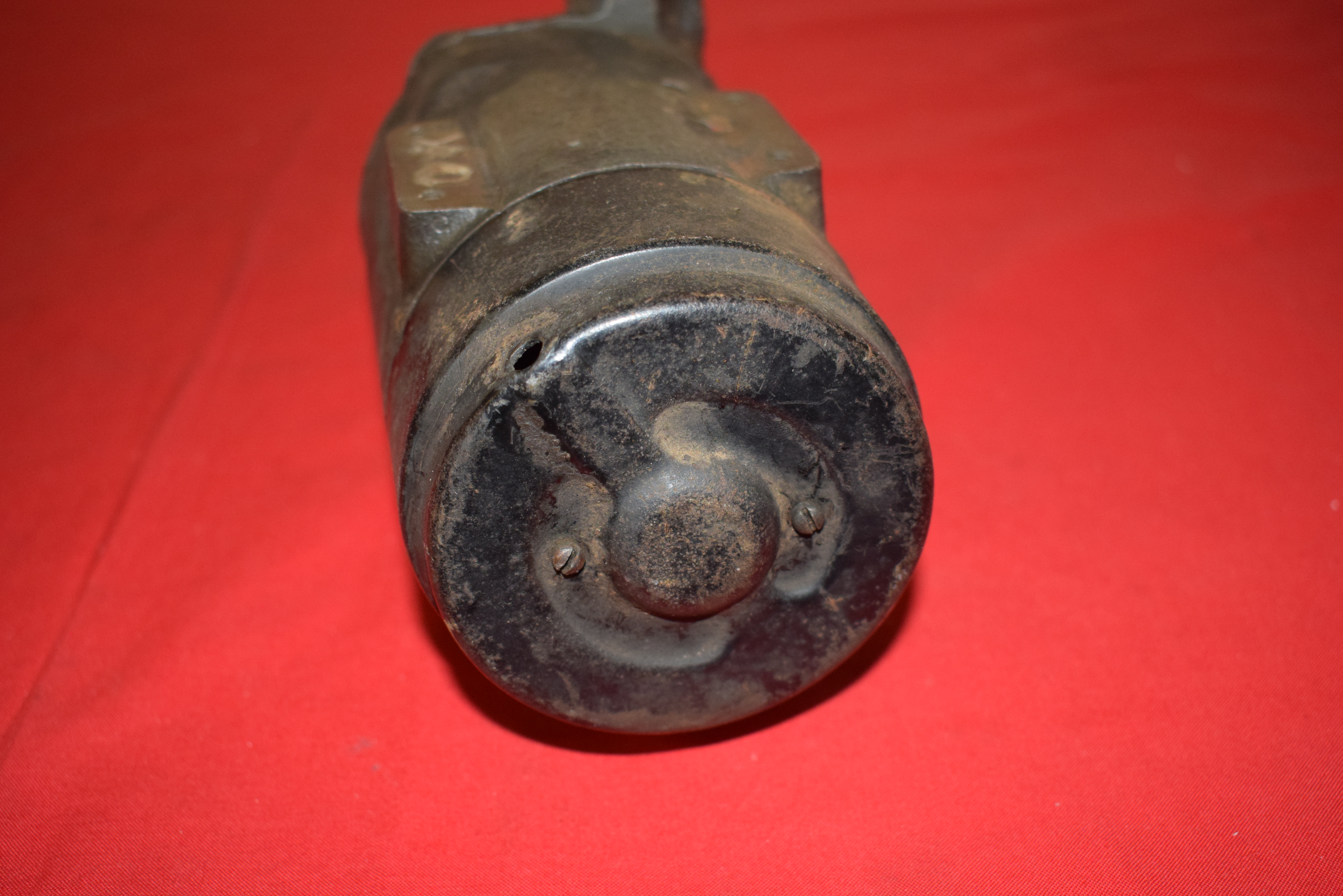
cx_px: 672
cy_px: 448
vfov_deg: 31.9
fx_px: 1567
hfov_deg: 46.4
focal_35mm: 42
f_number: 5
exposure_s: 1/200
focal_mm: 28
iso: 1250
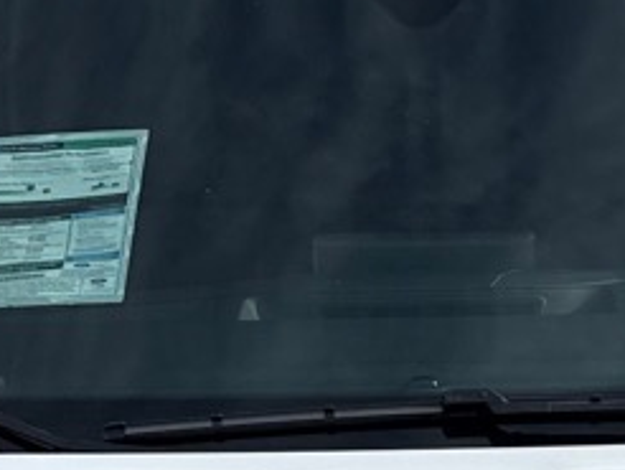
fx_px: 2819
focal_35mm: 156
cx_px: 368
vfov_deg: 9.4
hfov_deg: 12.6
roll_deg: +1.0
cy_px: 605
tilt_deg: -8.2
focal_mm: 6.76
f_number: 1.78
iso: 80
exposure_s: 1/6173
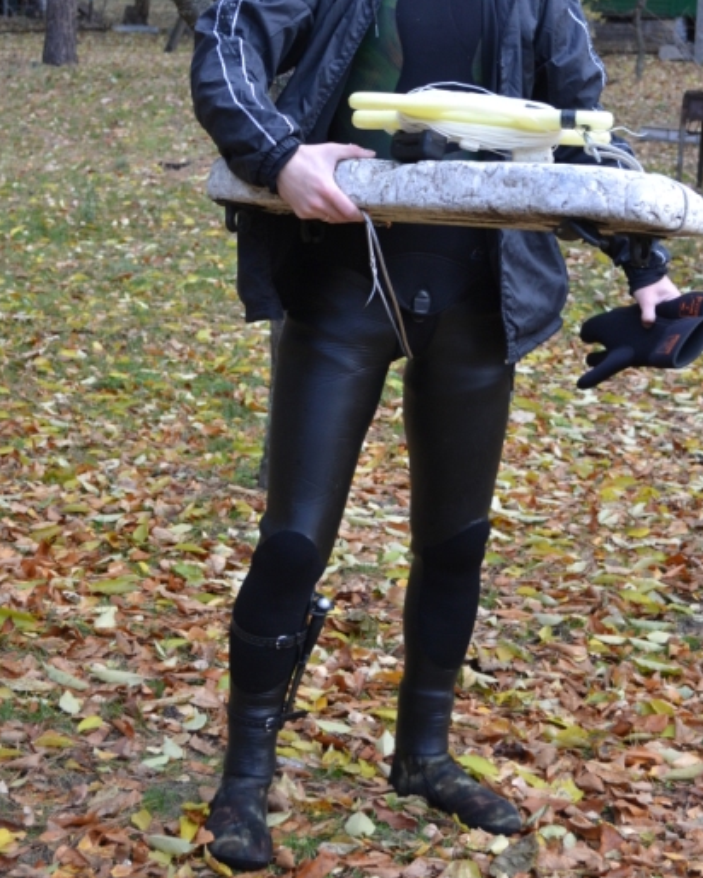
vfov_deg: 26.9
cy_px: 280
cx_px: 444
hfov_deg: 21.8
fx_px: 1821
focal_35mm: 70
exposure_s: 1/125
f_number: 5.6
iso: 320
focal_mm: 32
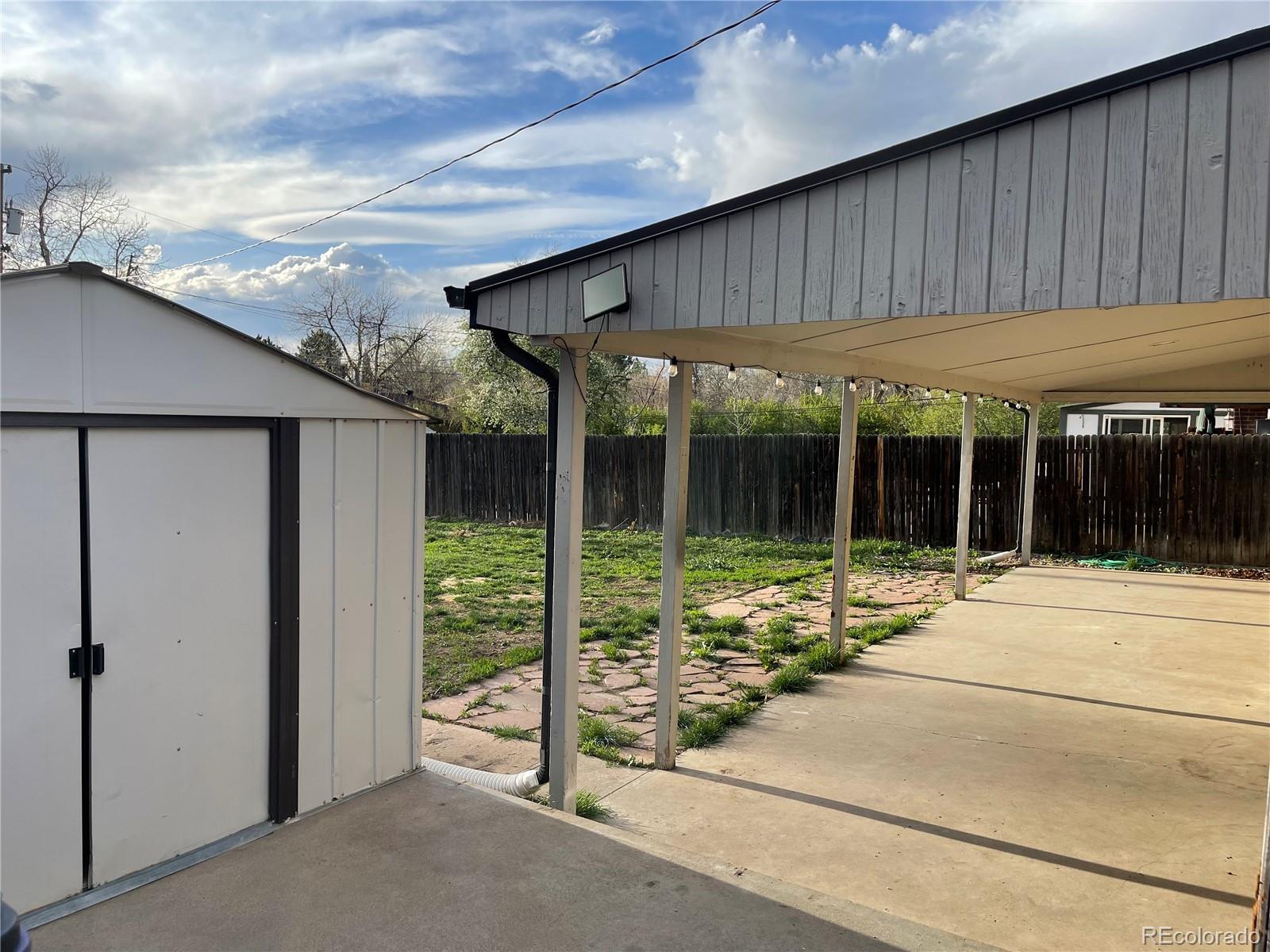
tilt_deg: -4.4
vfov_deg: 54.9
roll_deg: -1.5
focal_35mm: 25
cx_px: 635
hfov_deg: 69.4
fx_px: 917
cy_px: 476
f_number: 1.6
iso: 32
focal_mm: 5.1
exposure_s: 1/1642
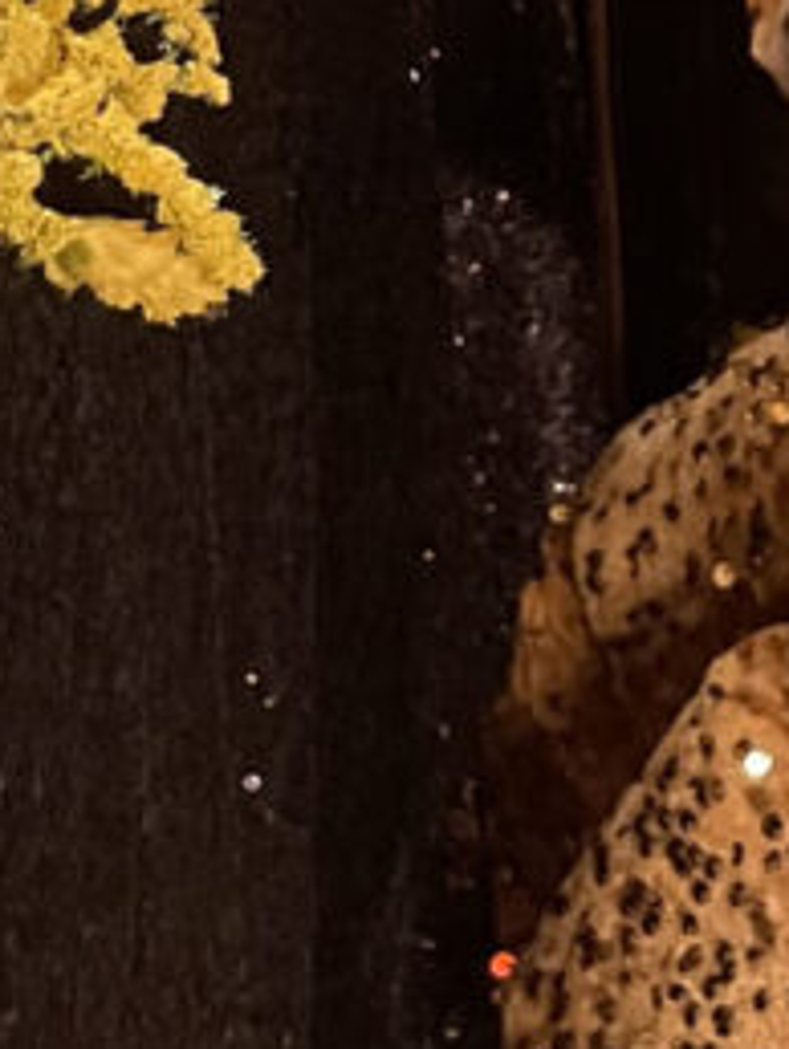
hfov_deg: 11.4
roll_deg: -1.1
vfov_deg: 13.2
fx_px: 3793
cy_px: -1155
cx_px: 1192
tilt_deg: -16.9
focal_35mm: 125
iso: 500
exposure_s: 1/40
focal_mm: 4.2
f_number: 1.6
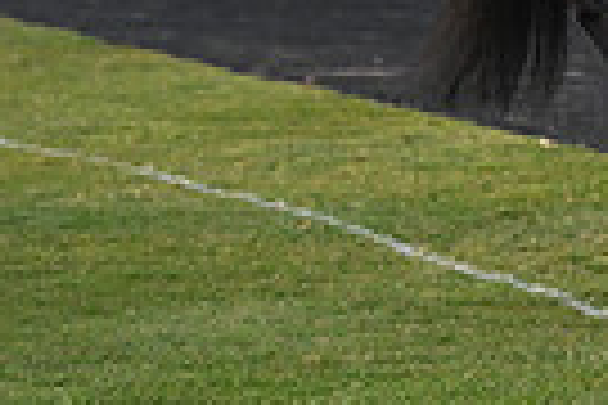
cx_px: 1221
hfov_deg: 3.9
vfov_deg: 2.6
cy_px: -407
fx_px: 8883
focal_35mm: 526
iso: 1600
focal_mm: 122
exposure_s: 1/800
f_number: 3.5
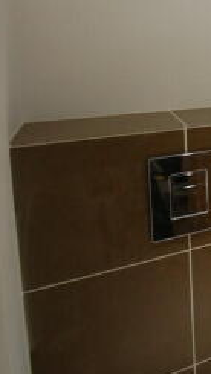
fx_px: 417
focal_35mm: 42
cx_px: 437
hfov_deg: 17.9
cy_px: 76
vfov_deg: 45.9
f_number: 4
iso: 500
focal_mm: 10
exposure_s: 1/30
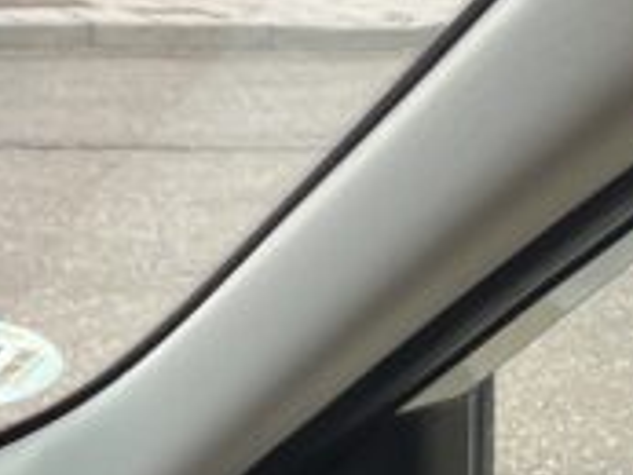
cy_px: 1103
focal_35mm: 154
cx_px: -1127
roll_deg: -2.7
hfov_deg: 10.2
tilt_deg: -25.2
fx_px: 2818
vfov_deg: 8.8
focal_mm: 5.1
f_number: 1.6
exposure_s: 1/121
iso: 125
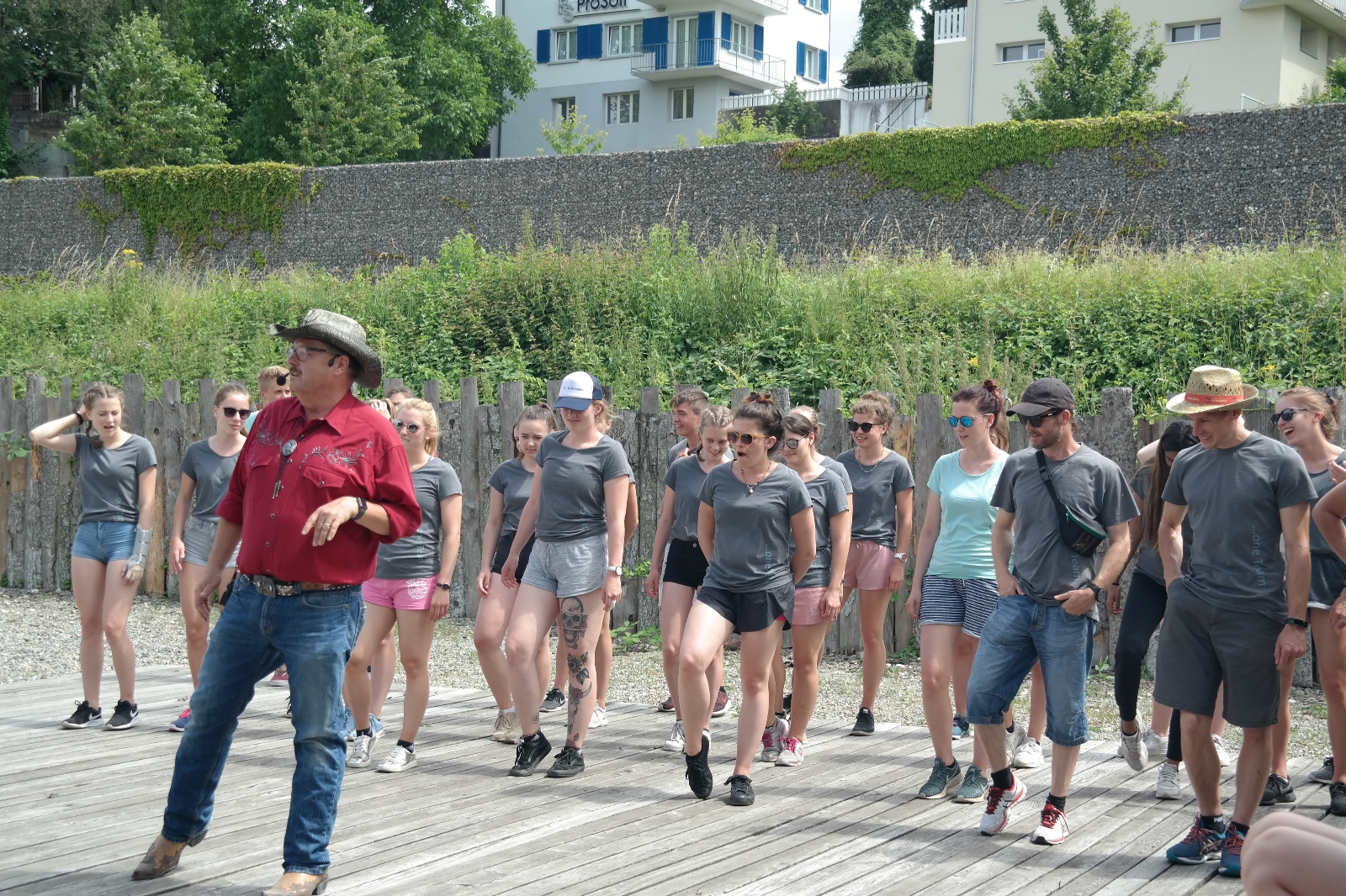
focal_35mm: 53
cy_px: 448
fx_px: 1981
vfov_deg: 25.5
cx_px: 673
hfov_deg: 37.5
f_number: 5.6
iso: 100
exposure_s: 1/200
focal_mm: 35
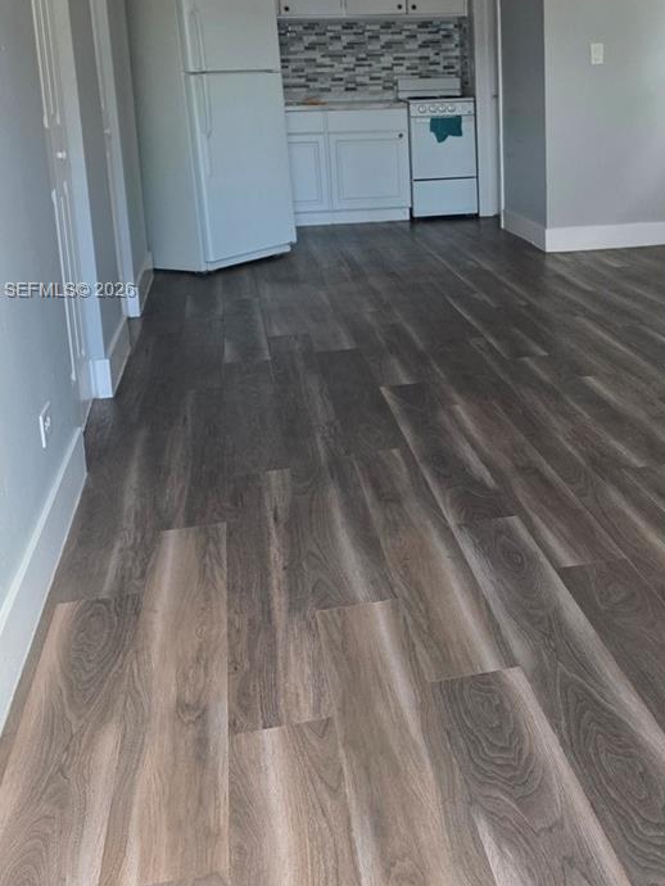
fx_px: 1024
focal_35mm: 40
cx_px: 475
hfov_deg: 35.4
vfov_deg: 46.0
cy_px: 291
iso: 200
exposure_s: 1/180
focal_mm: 6.3
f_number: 1.7
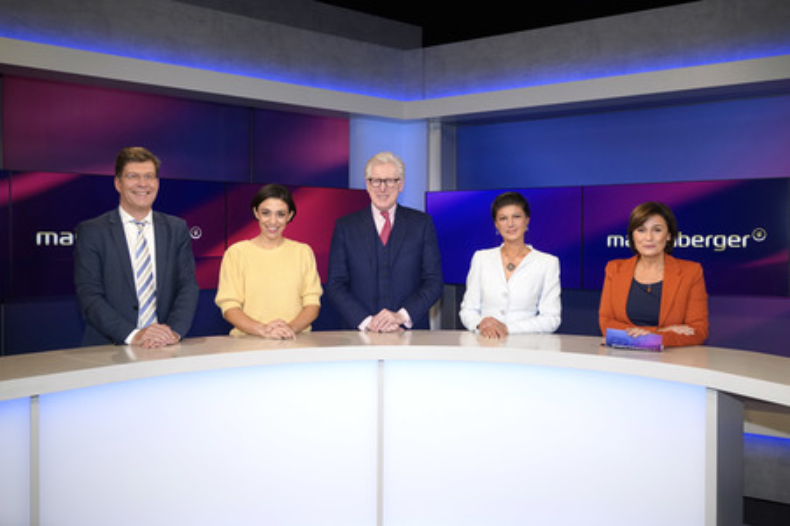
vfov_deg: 43.5
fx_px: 658
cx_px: 395
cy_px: 263
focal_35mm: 30
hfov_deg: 62.0
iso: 2000
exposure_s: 1/160
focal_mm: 30
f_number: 5.6
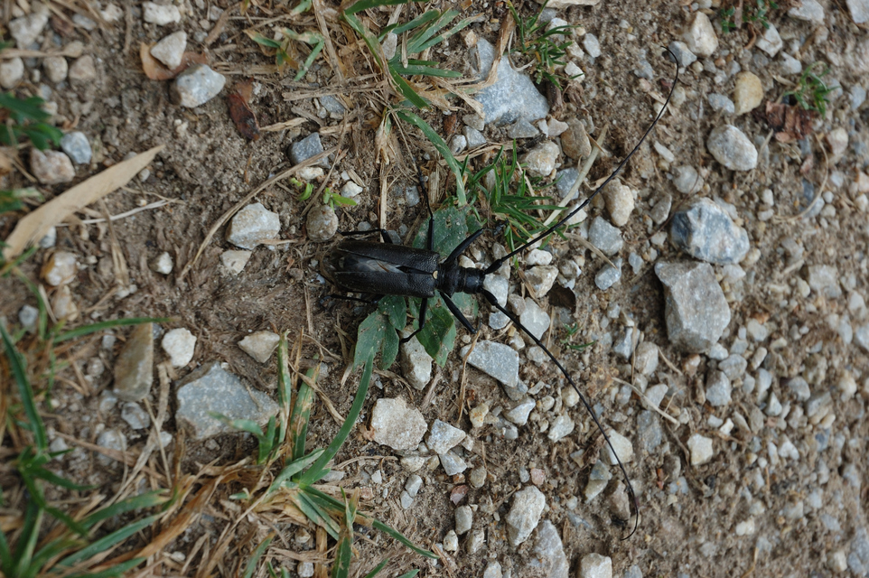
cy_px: 289
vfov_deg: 18.2
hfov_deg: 27.0
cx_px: 434
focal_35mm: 75
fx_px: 1809
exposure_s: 1/250
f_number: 8
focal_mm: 50
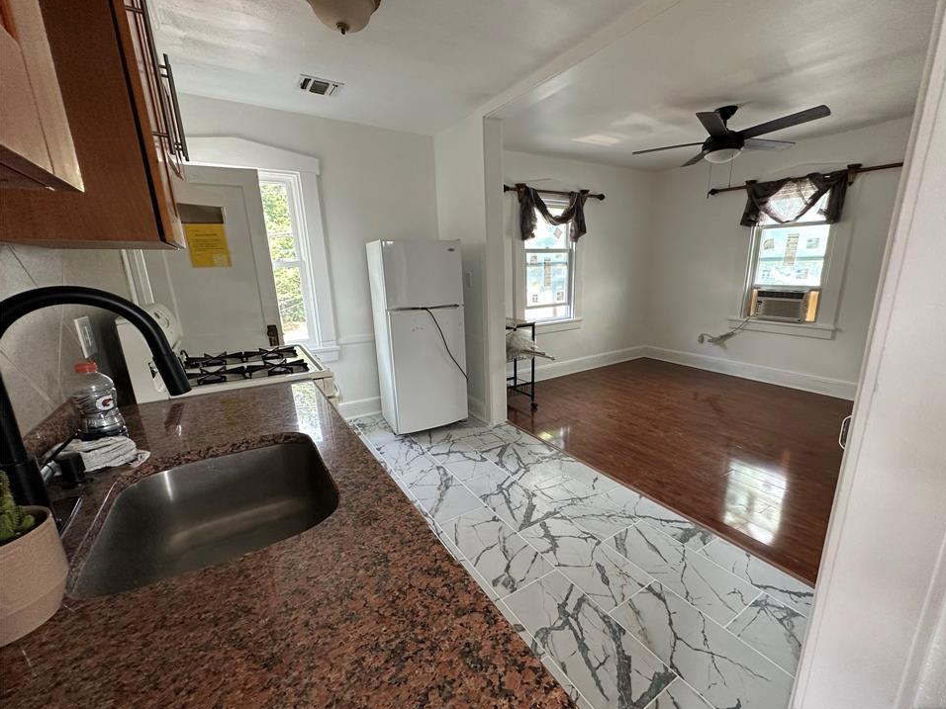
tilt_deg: -15.1
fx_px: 410
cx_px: 506
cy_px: 372
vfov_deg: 81.7
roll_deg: +0.7
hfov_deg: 98.0
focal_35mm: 15
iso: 200
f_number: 2.2
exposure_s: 1/99
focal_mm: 2.22
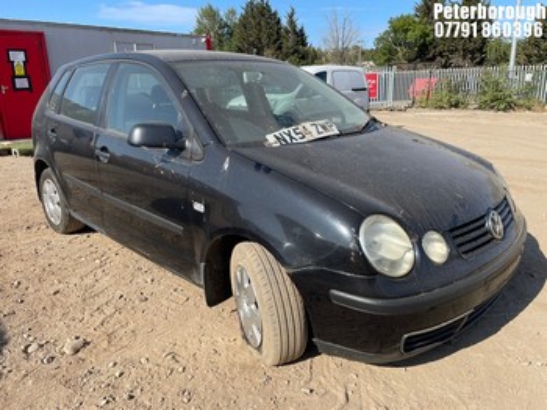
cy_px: 205
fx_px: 411
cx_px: 274
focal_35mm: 26
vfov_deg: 53.0
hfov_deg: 67.3
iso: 32
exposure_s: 1/2681
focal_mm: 4.2
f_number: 1.6
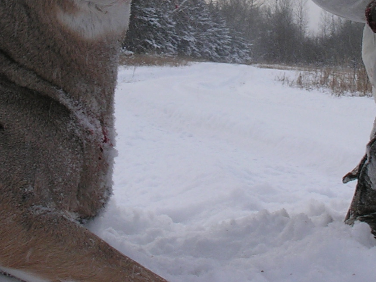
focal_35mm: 161
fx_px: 1749
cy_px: -6
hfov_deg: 12.3
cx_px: 217
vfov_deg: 9.2
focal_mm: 11
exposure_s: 1/60
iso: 50
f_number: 5.2
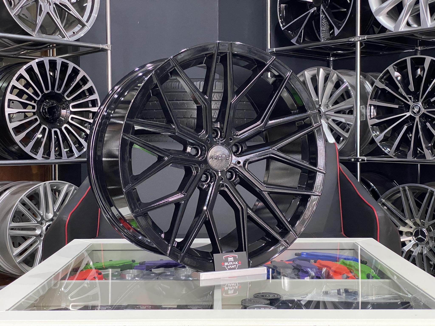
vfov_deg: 28.0
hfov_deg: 36.8
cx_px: 218
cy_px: 163
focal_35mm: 52
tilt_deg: -1.3
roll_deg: +0.1
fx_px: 653
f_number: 2
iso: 320
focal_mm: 6
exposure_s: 1/50
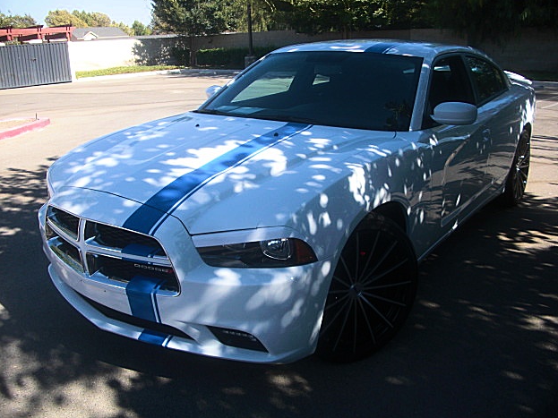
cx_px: 285
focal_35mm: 37
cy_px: 204
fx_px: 596
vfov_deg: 38.7
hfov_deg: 50.1
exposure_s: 1/400
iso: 50
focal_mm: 6.3
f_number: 2.8
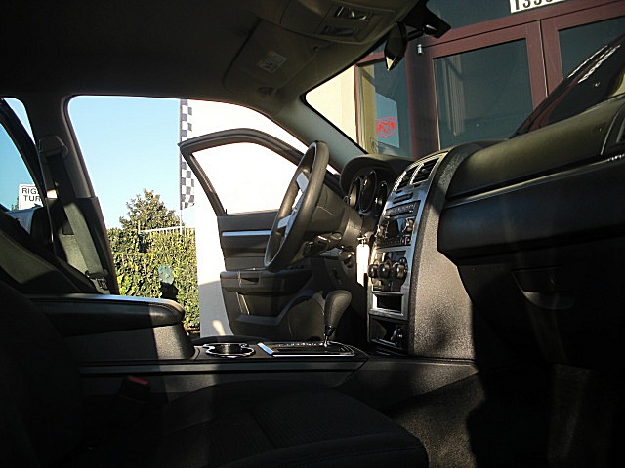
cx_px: 312
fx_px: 650
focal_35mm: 36
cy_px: 234
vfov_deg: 39.7
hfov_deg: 51.4
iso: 50
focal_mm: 6.3
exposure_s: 1/320
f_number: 2.8
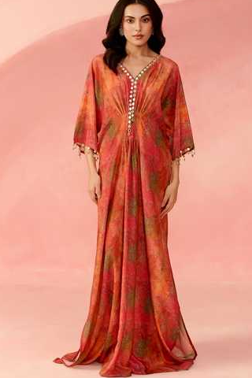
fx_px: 493
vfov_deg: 41.9
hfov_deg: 28.6
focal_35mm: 47
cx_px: 134
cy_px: 185
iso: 250
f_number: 3.5
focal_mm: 43
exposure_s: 1/160
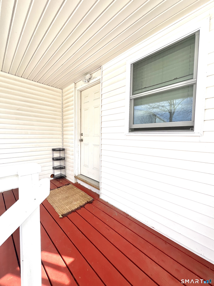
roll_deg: -1.1
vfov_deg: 106.2
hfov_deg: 89.9
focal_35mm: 13
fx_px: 107
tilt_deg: -2.8
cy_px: 143
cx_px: 107
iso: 32
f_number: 1.8
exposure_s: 1/539
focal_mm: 1.57
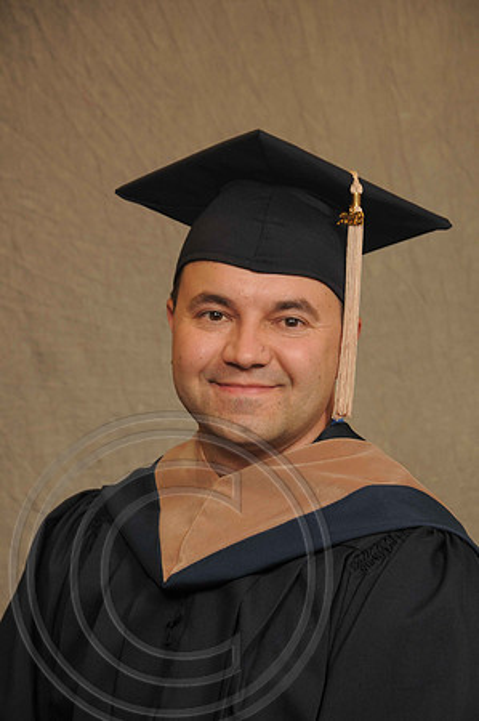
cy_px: 360
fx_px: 2700
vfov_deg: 15.2
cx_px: 240
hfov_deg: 10.1
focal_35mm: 135
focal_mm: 90
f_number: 6.3
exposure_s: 1/60
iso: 200
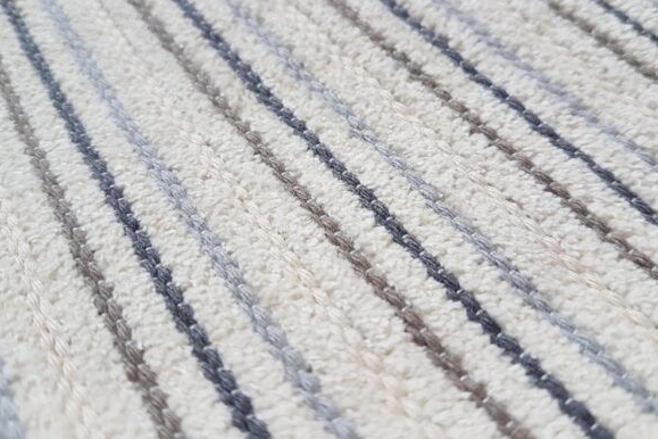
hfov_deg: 65.5
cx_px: 338
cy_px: 190
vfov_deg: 46.3
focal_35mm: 28
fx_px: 512
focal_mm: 4.2
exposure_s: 1/50
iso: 125
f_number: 1.7
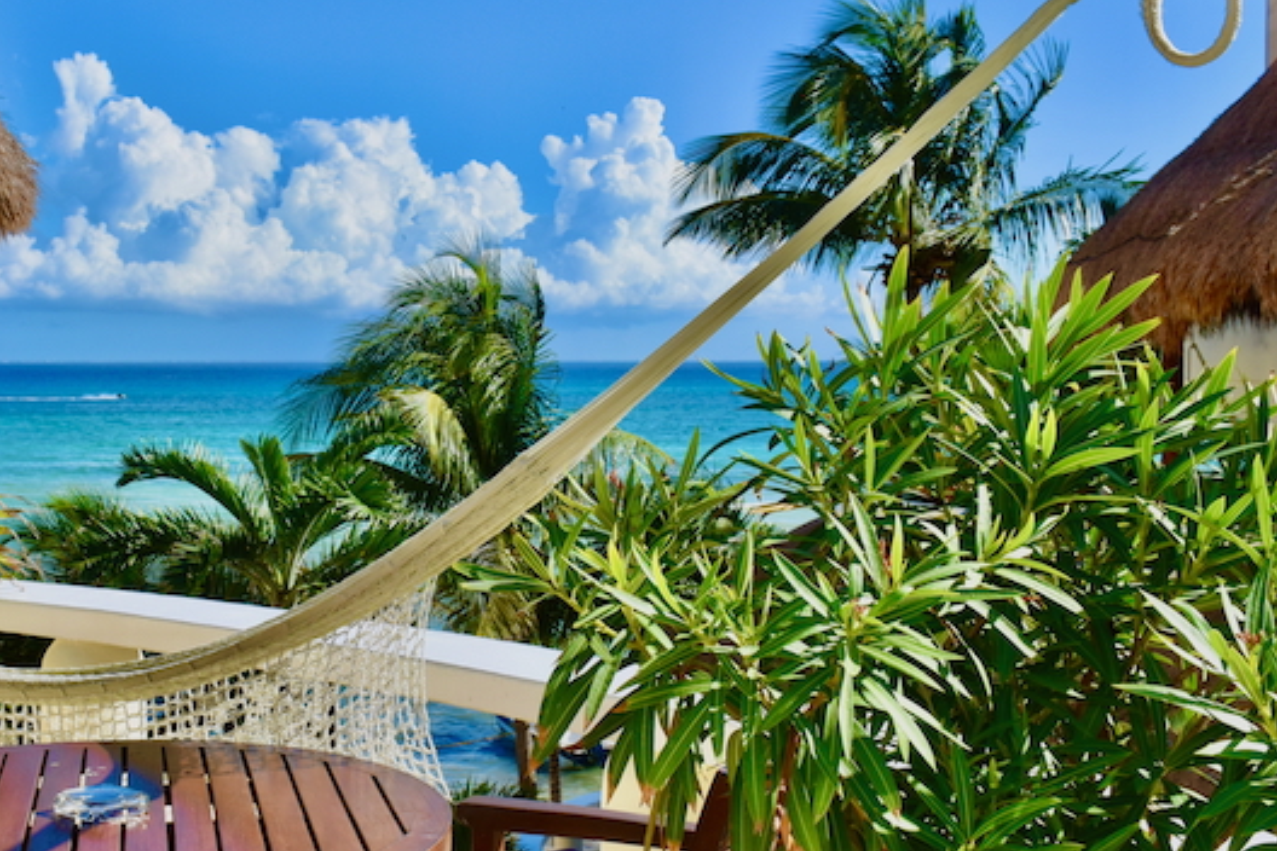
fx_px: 1773
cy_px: 383
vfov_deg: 27.0
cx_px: 447
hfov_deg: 39.2
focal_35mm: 50
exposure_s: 1/400
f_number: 10
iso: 200
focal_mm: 22
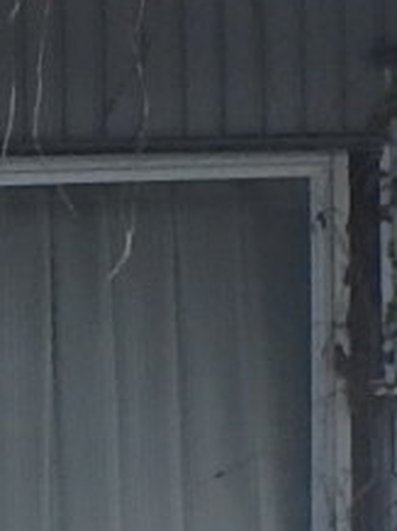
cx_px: -726
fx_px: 2834
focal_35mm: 185
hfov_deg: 7.2
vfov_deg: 10.5
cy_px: 633
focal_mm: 3.7
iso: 125
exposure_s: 1/320
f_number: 6
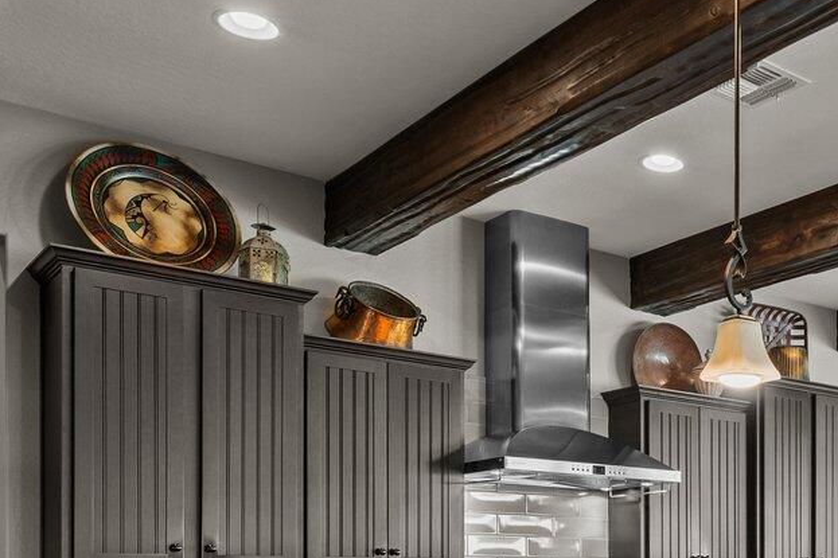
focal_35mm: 46
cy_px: 598
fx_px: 1070
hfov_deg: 37.6
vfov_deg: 27.1
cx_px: 861
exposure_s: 1/2.5
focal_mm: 14
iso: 400
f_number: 8
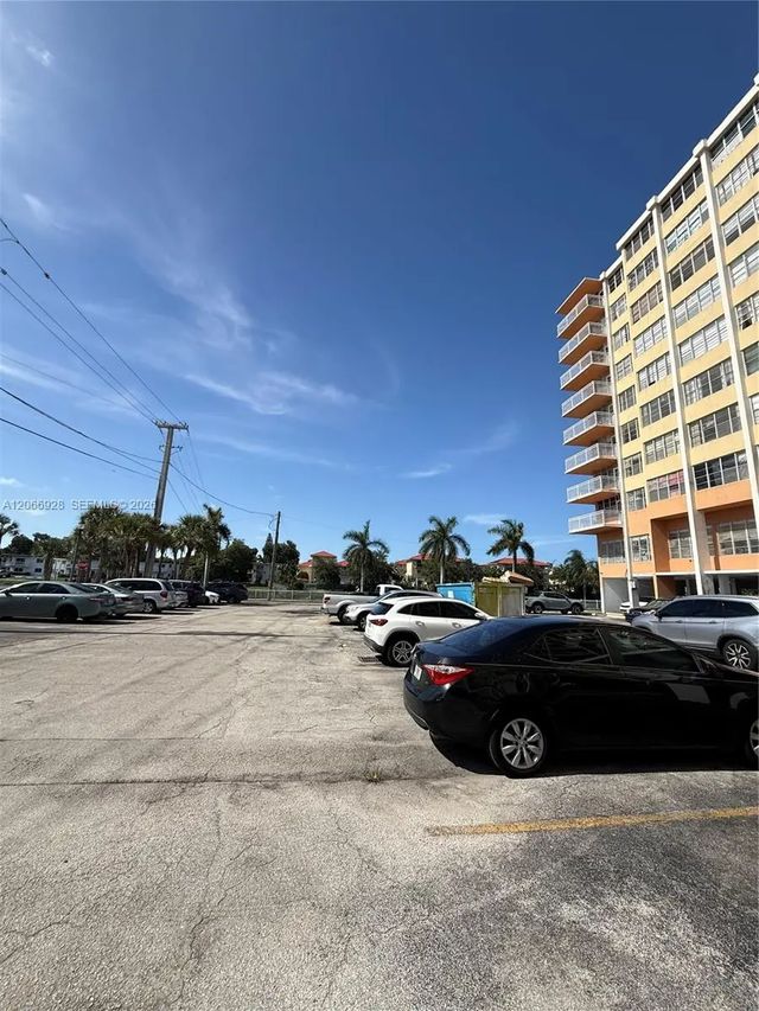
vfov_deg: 102.1
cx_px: 380
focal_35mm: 14
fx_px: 409
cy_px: 506
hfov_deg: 85.7
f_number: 2.2
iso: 50
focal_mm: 2.22
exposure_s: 1/2165
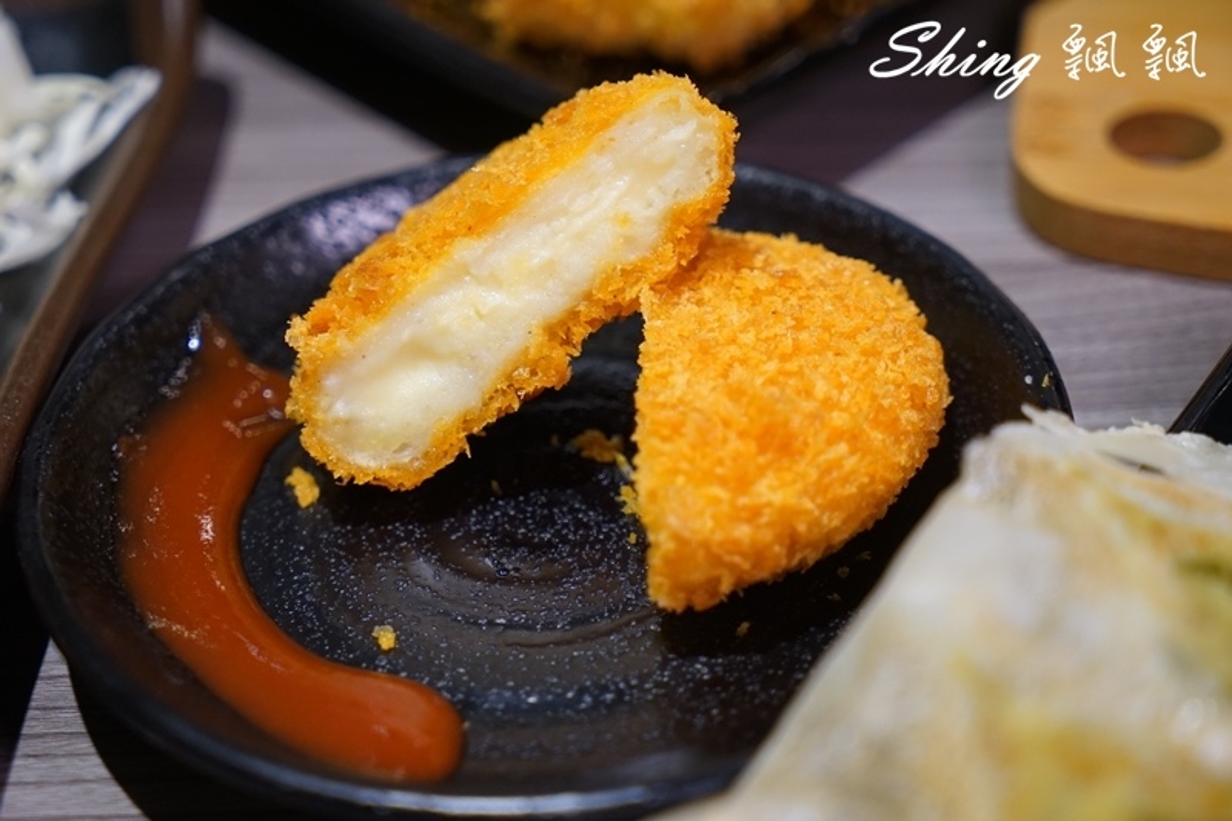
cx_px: 616
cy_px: 410
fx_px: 2395
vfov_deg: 19.4
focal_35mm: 70
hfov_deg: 28.8
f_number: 5
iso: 1250
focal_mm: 70
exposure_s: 1/80
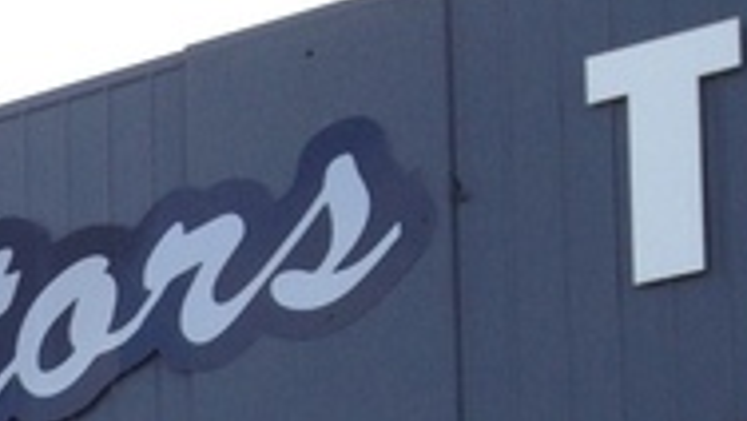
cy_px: 1108
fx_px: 3211
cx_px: -656
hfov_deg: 12.1
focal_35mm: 162
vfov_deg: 7.0
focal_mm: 4.28
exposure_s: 1/370
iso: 50
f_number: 2.4
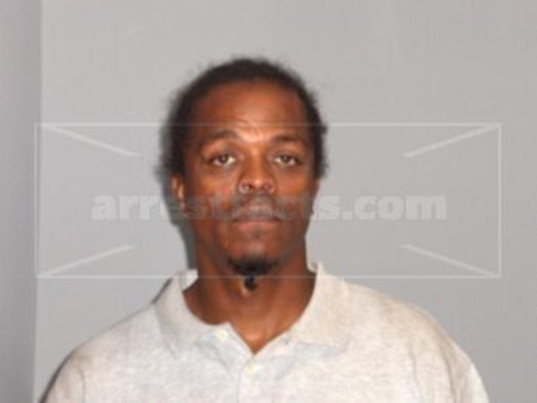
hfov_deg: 22.8
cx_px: 268
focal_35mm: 86
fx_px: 1335
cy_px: 202
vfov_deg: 17.2
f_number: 4
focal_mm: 17.7
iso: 59
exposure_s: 1/108
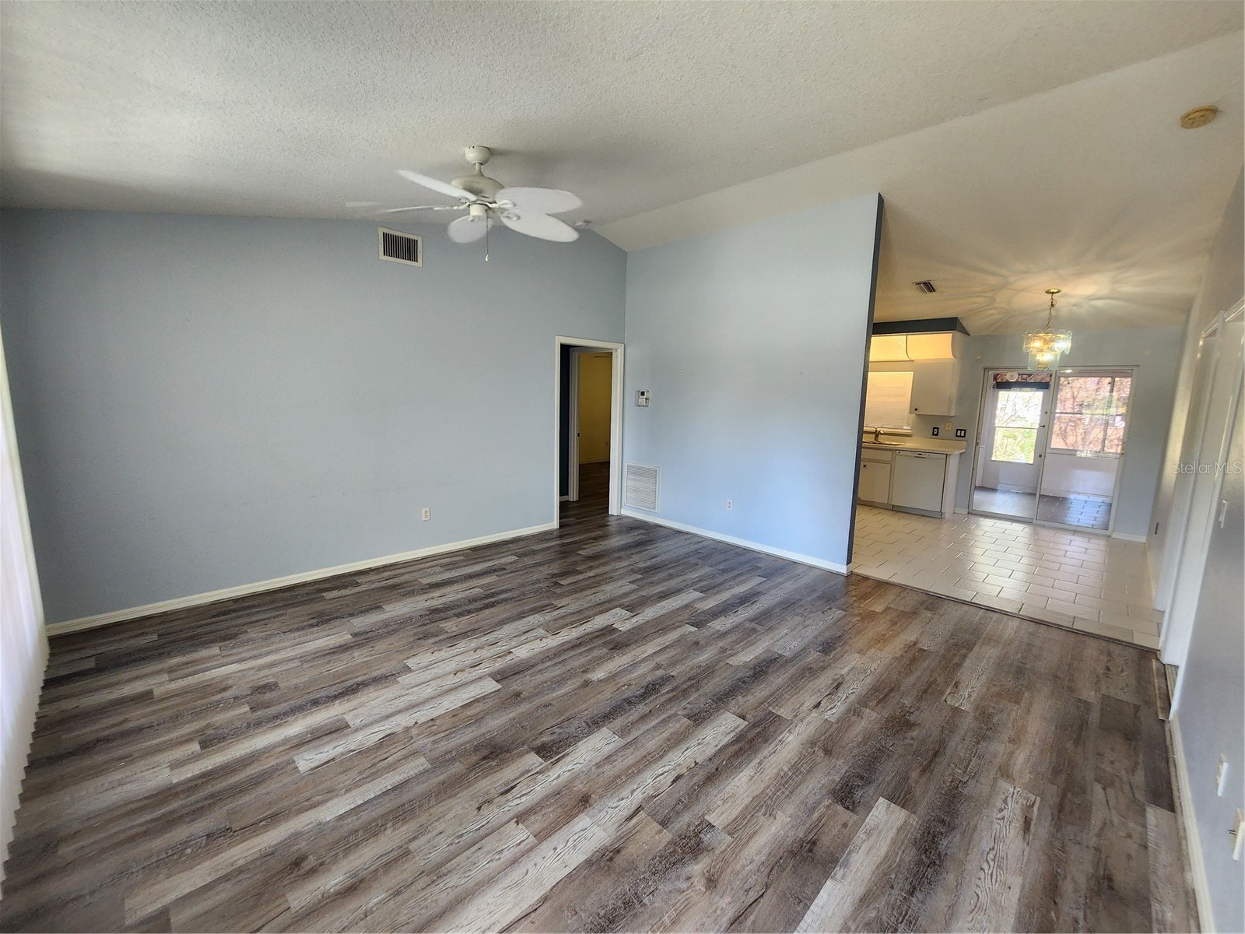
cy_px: 467
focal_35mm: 13
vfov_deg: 89.9
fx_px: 468
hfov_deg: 106.2
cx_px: 622
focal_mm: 2.2
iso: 200
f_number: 2.2
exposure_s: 1/60
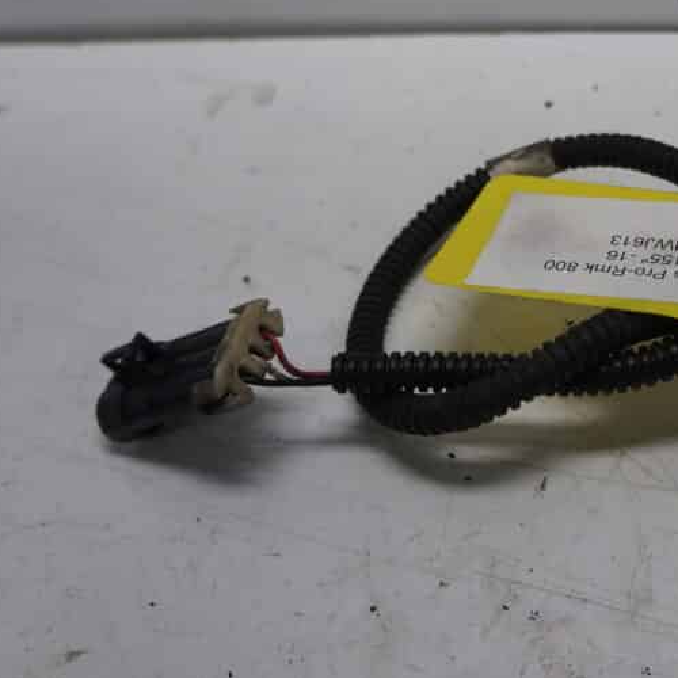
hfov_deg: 34.4
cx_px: 587
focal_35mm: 47
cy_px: 260
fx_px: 1041
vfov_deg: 35.9
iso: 100
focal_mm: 18
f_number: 3.5
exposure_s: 1/125
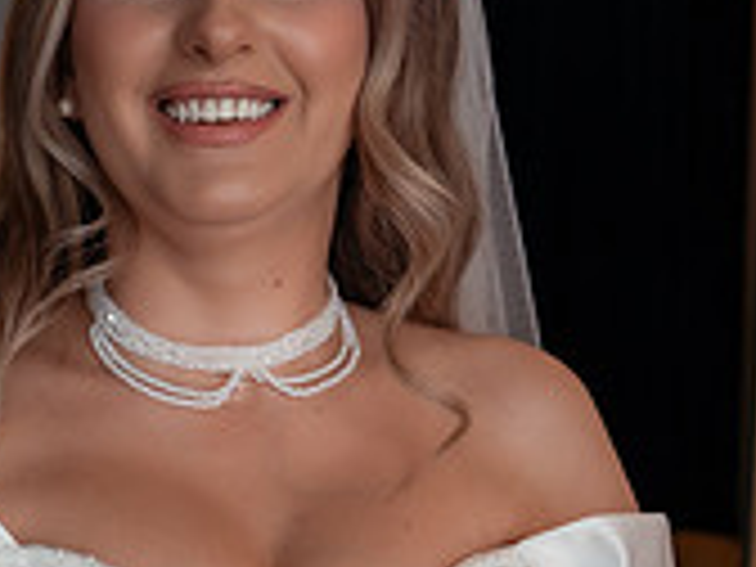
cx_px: -184
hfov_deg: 18.5
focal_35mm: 100
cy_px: 546
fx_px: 2184
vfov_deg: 14.6
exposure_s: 1/250
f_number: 3.5
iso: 1600
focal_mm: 28
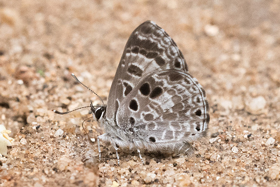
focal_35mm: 862
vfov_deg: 1.6
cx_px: 148
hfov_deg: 2.4
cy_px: 118
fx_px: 6707
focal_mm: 150
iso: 1250
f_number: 8
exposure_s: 1/500
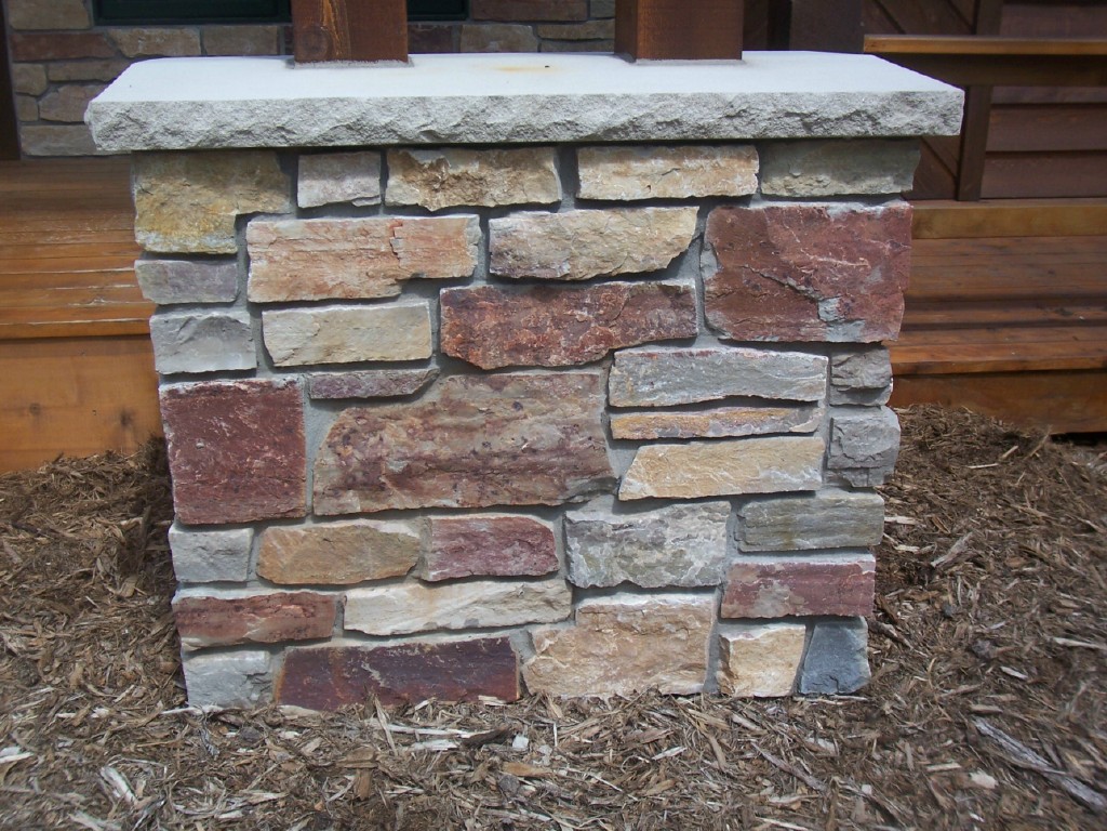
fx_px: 1247
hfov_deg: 47.9
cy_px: 416
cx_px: 554
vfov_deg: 36.8
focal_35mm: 39
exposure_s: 1/320
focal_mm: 6.4
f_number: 3.9
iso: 64
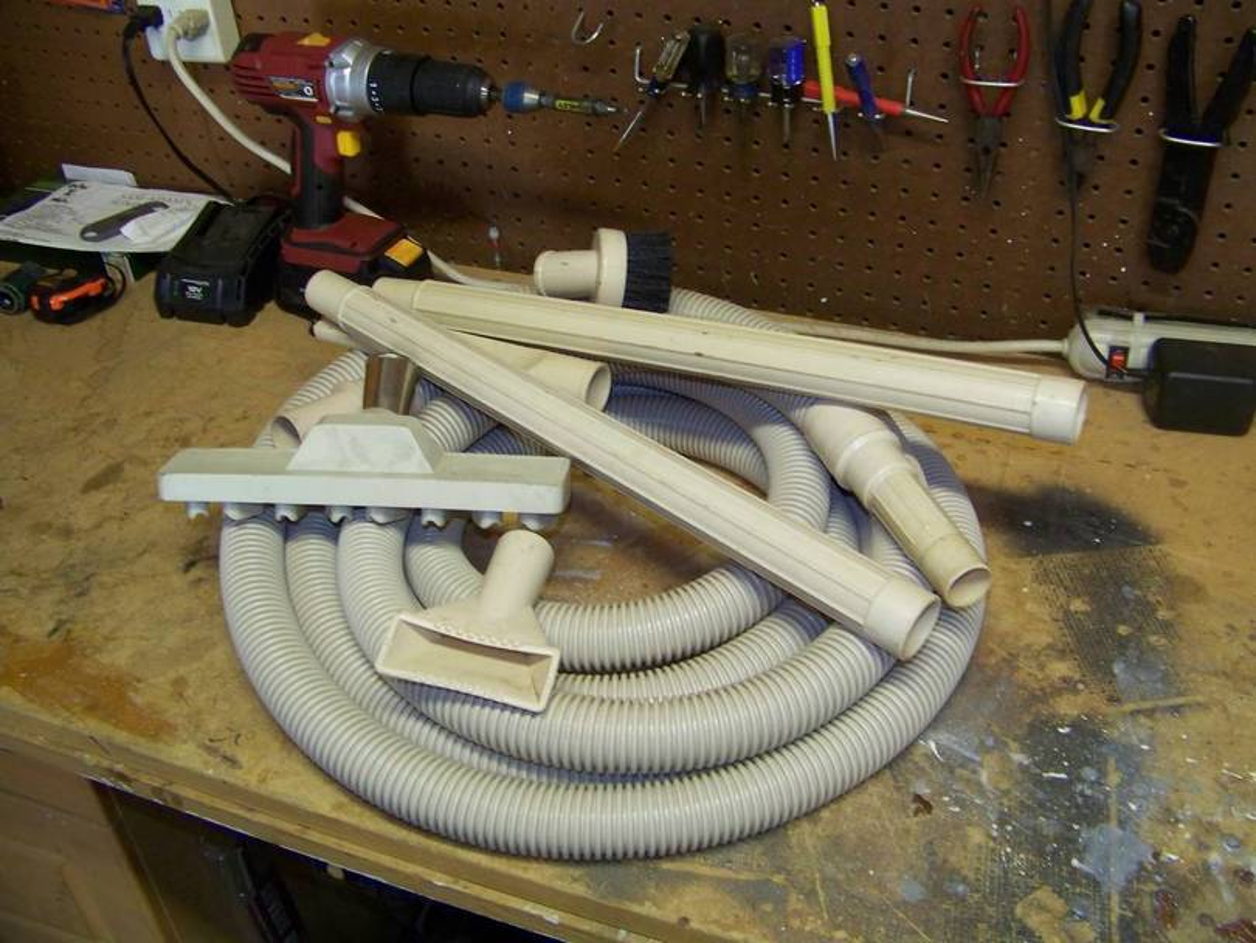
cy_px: 472
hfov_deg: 51.3
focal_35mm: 36
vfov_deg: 39.7
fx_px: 1307
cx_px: 628
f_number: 2.8
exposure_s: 1/30
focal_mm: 5.85
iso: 200
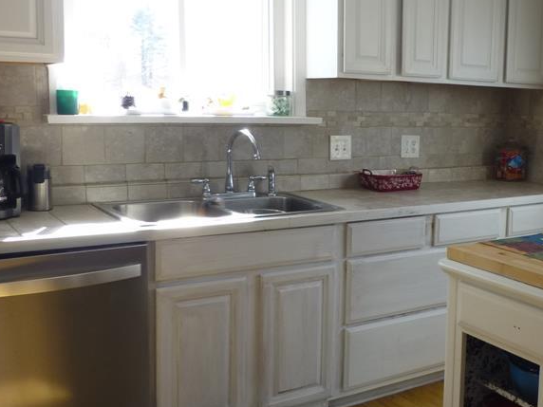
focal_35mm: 43
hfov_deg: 41.7
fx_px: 675
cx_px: 445
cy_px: 190
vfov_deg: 33.6
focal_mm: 4.3
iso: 100
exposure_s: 1/60
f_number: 3.3
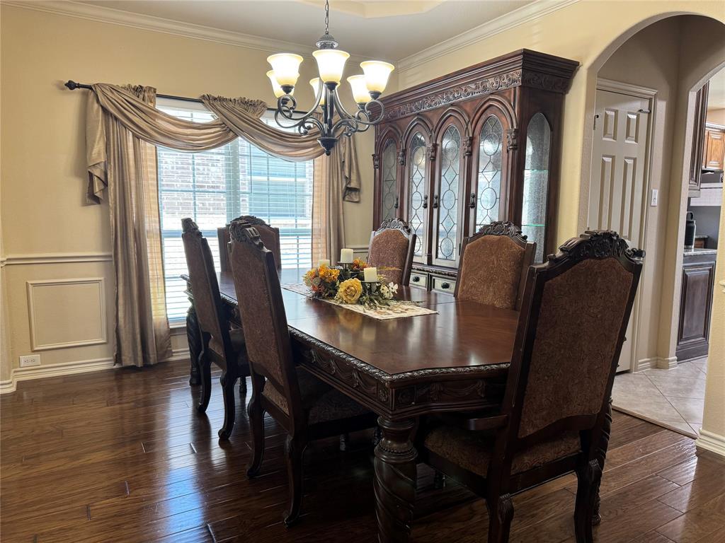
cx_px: 362
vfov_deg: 56.8
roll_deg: -0.6
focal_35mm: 24
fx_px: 503
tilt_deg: -7.6
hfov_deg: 71.6
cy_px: 272
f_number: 1.78
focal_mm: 6.76
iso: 250
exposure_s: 1/60
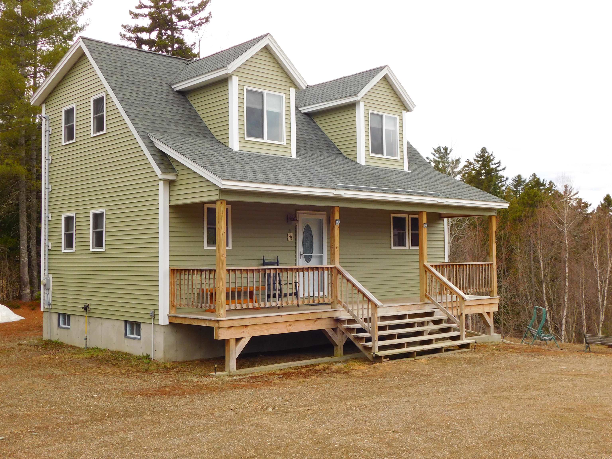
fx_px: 707
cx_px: 306
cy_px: 230
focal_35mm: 40
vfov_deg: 36.0
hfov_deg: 46.8
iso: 125
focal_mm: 7.1
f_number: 3.6
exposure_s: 1/400
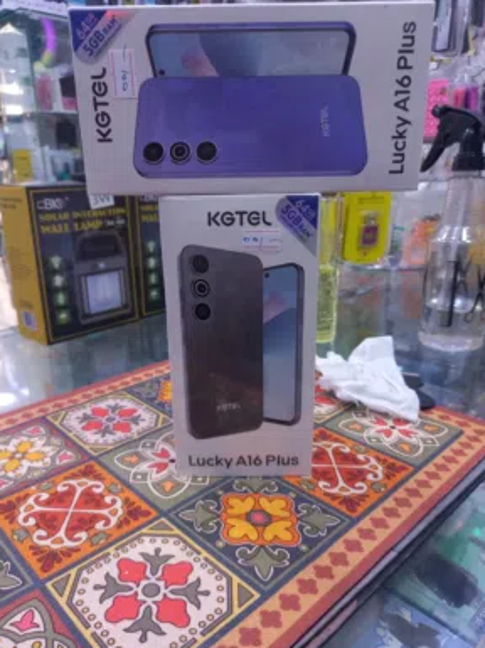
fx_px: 487
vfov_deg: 67.3
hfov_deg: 53.0
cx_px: 246
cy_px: 332
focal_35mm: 26
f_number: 2
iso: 160
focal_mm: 4.6
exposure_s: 1/50
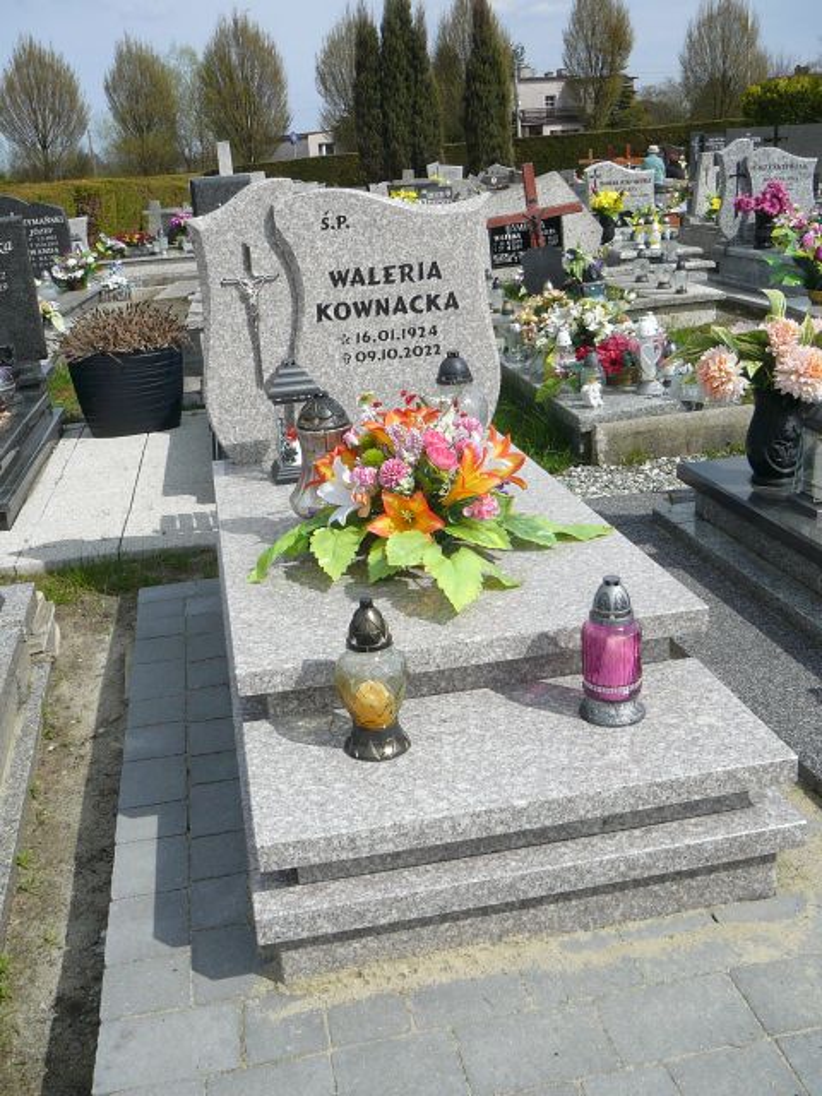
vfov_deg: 52.6
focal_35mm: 35
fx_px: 1108
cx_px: 411
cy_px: 548
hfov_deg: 40.7
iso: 80
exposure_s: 1/640
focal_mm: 5.2
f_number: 5
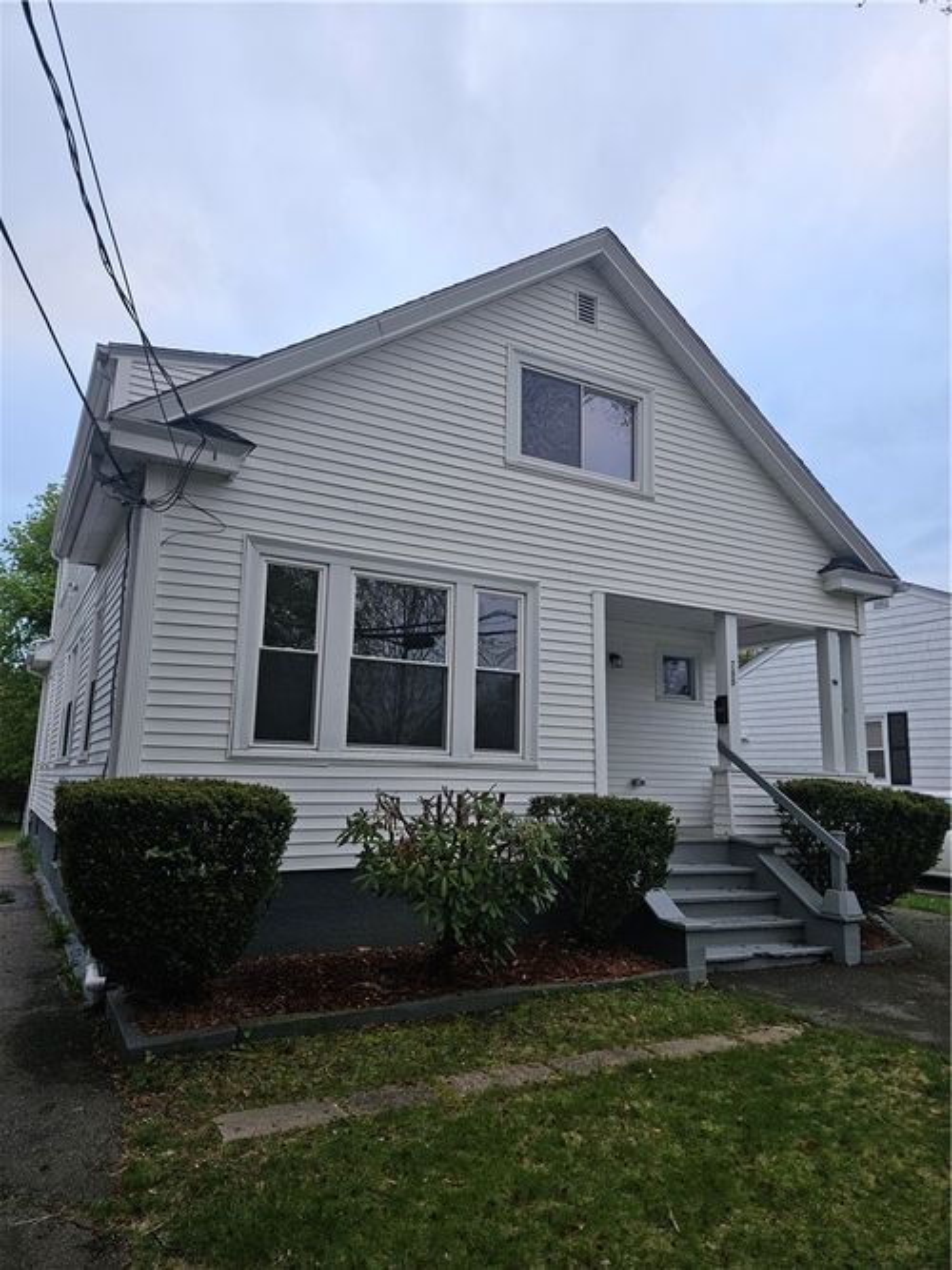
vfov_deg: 73.9
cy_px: 635
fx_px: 844
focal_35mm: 23
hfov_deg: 58.9
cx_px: 476
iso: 64
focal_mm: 5.4
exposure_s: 1/180
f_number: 1.8
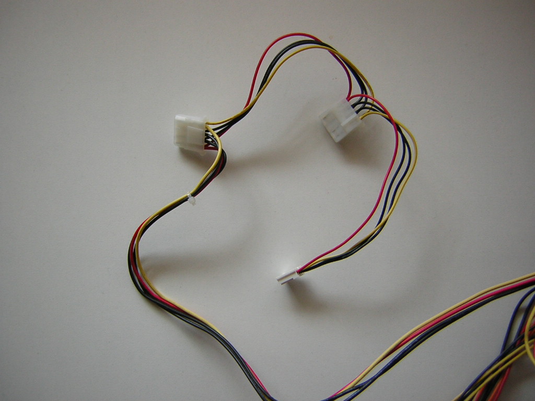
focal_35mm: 36
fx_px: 556
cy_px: 200
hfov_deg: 51.4
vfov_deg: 39.7
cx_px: 268
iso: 50
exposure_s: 1/68
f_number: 2.6
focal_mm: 4.7
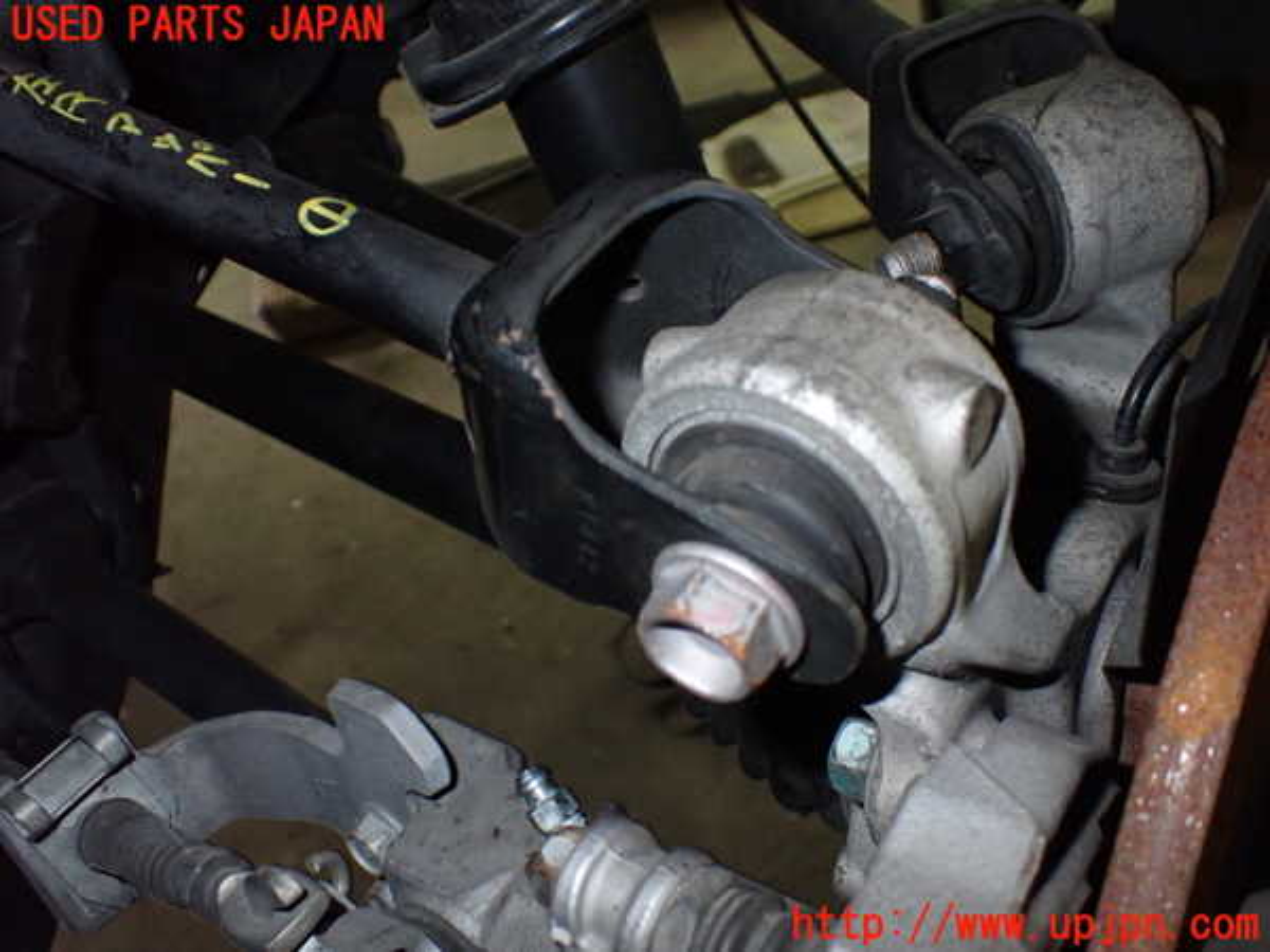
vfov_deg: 46.8
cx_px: 635
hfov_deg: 60.0
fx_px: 1101
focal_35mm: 30
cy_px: 476
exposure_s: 1/30
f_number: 6.3
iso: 800
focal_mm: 5.4
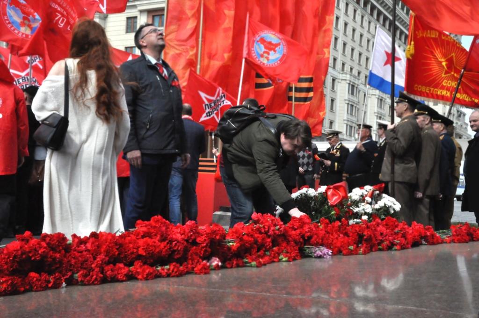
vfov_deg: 28.0
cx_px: 240
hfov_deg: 41.2
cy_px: 159
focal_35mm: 48
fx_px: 638
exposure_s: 1/1250
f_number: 18
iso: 3200
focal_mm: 32
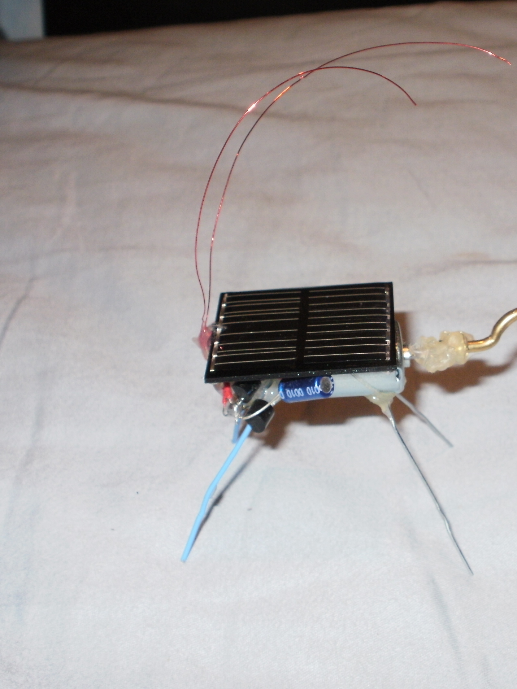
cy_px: 346
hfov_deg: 24.7
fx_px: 1175
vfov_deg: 32.7
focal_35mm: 59
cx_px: 356
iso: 125
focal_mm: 7.7
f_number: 4
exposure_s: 1/30
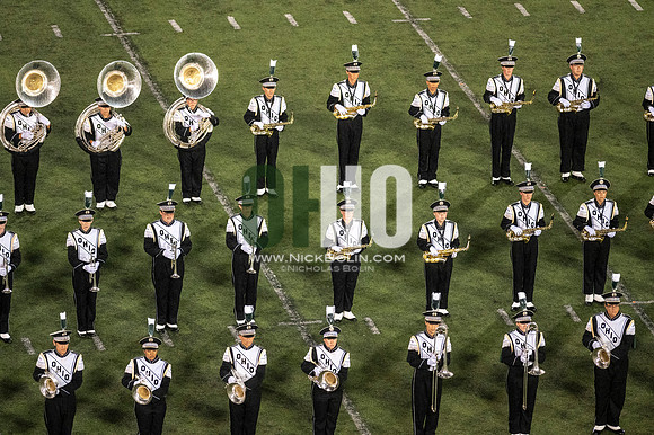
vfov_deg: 4.6
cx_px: 327
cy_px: 218
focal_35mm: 300
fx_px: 5447
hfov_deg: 6.9
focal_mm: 300
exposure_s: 1/2500
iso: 6400
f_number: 2.8
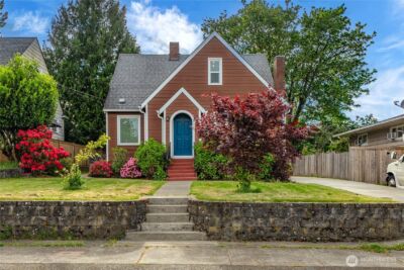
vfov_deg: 59.5
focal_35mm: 21
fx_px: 236
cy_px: 135
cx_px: 202
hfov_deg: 81.2
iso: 80
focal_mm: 21
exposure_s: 1/125
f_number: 7.1
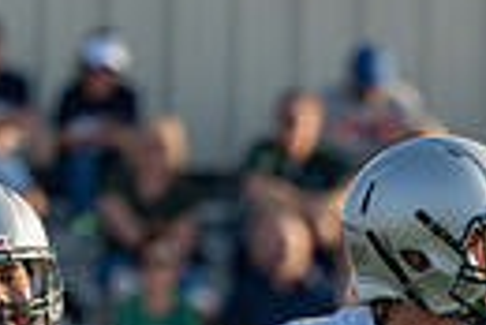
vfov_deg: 1.0
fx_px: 17840
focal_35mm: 1320
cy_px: 689
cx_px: 486
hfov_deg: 1.6
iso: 500
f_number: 5.6
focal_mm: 297
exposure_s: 1/1250
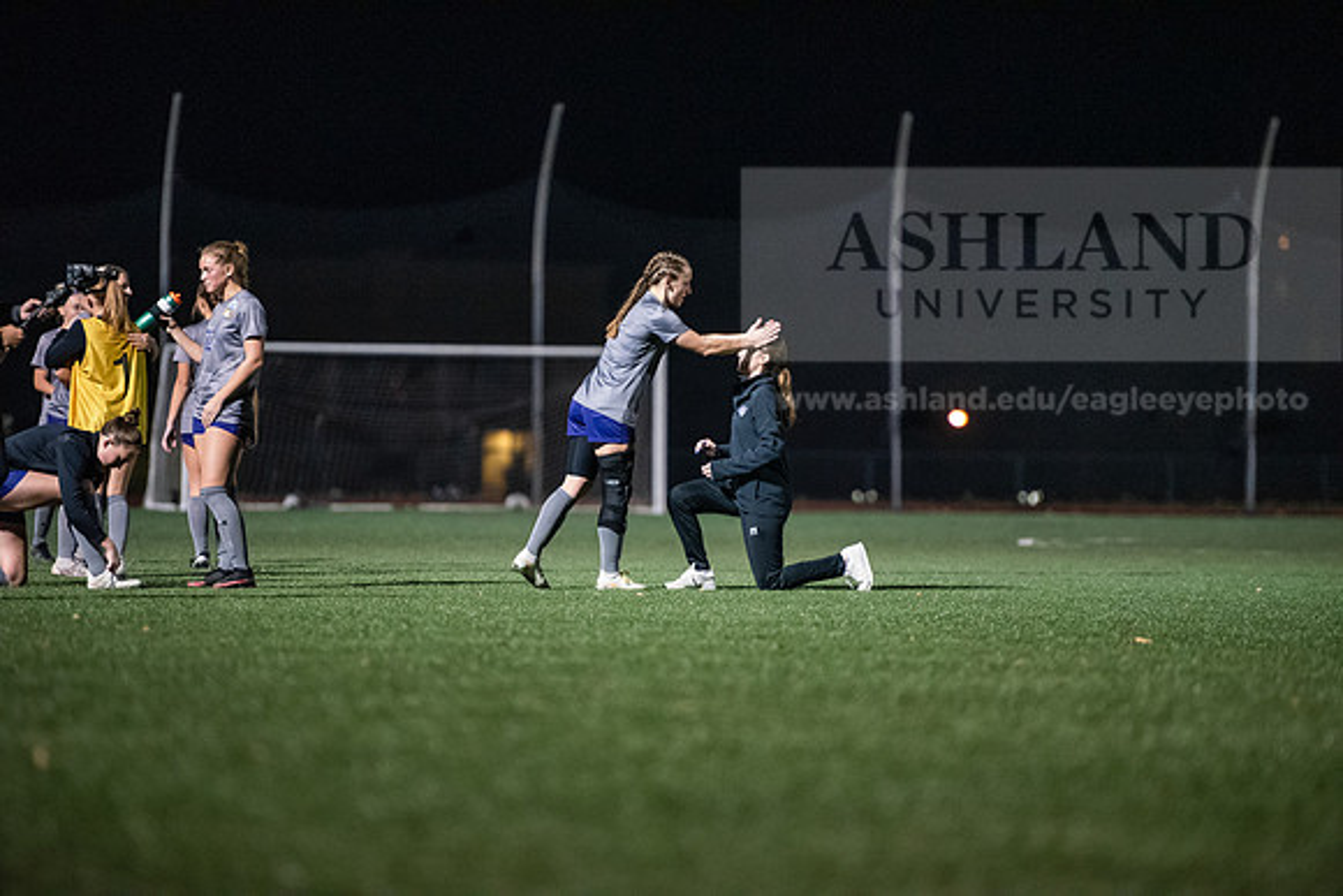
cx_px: 672
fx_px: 7463
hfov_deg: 10.3
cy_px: 448
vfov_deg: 6.9
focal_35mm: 200
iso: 8000
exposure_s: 1/1000
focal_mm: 200
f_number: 2.8
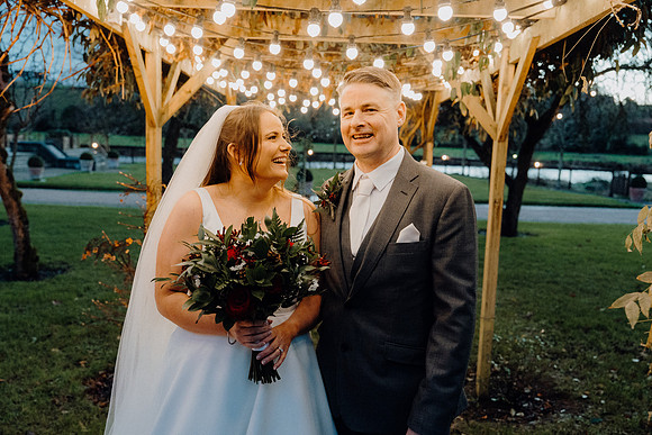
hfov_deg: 57.2
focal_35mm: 33
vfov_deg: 40.0
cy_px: 218
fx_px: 598
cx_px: 326
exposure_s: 1/160
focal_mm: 33
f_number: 3.5
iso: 5000
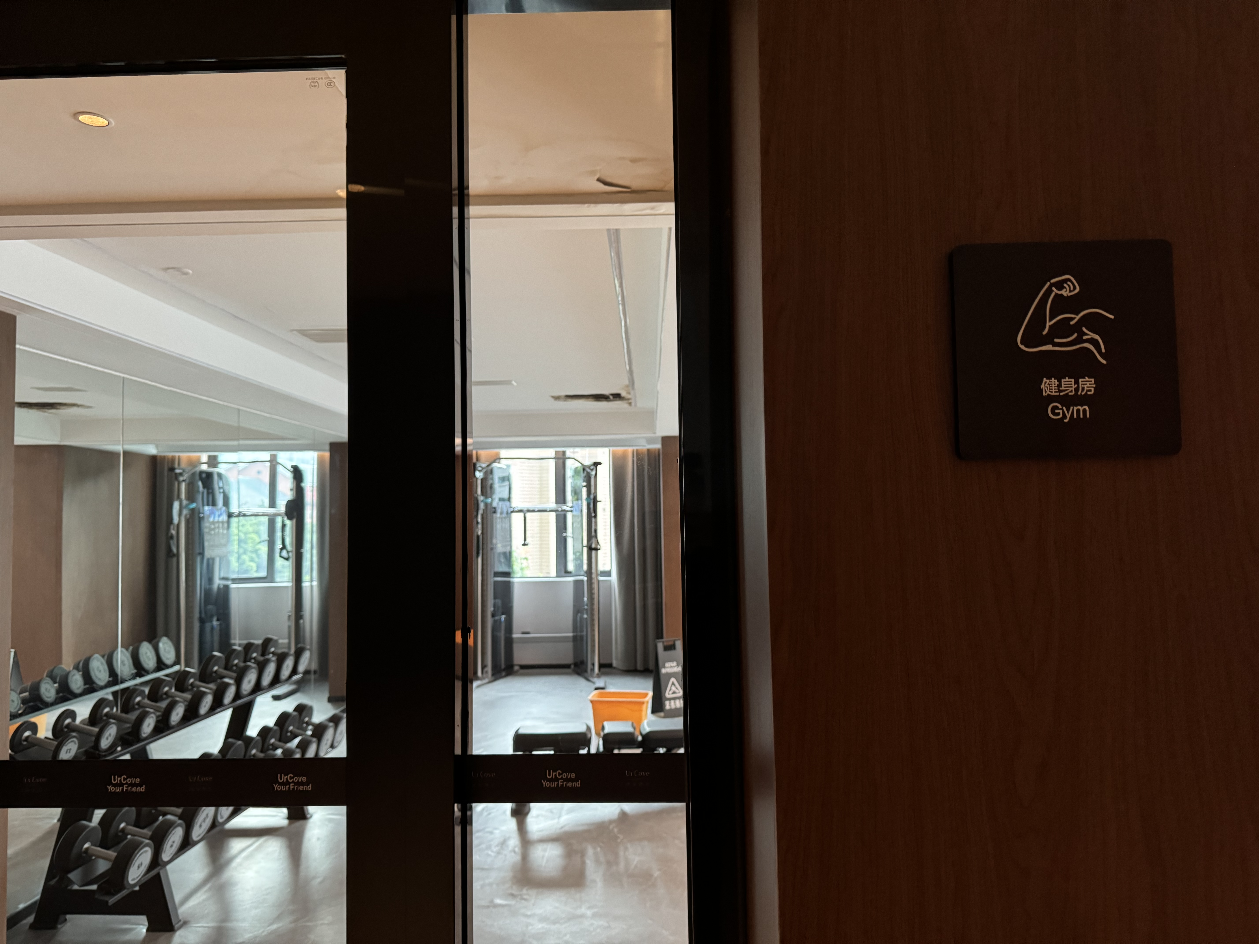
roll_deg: +1.0
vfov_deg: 56.8
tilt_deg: +3.3
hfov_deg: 71.6
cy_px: 472
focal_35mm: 24
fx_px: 873
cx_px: 630
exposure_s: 1/58
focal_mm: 6.76
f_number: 1.78
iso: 800
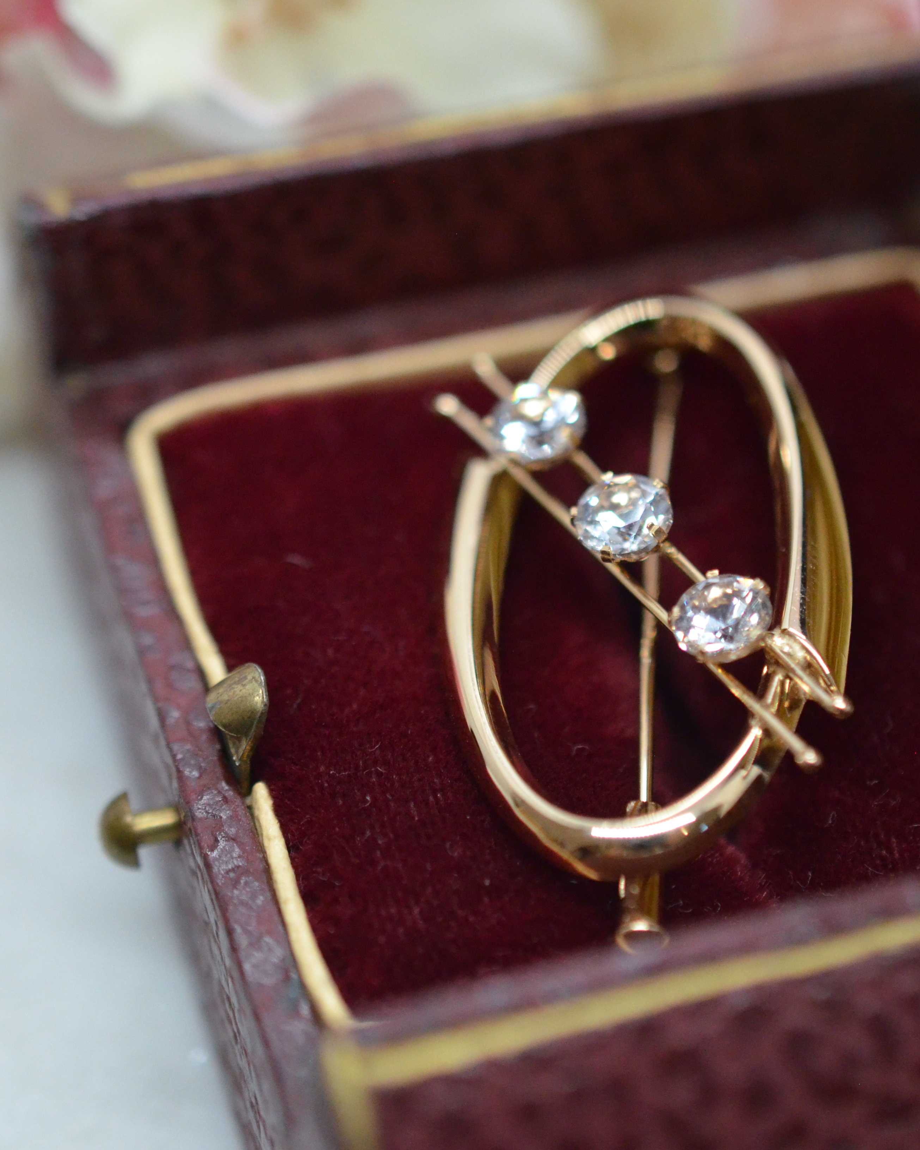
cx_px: 677
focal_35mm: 85
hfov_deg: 18.0
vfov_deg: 22.5
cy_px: 575
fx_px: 2893
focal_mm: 40
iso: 2500
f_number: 4
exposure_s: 1/1600
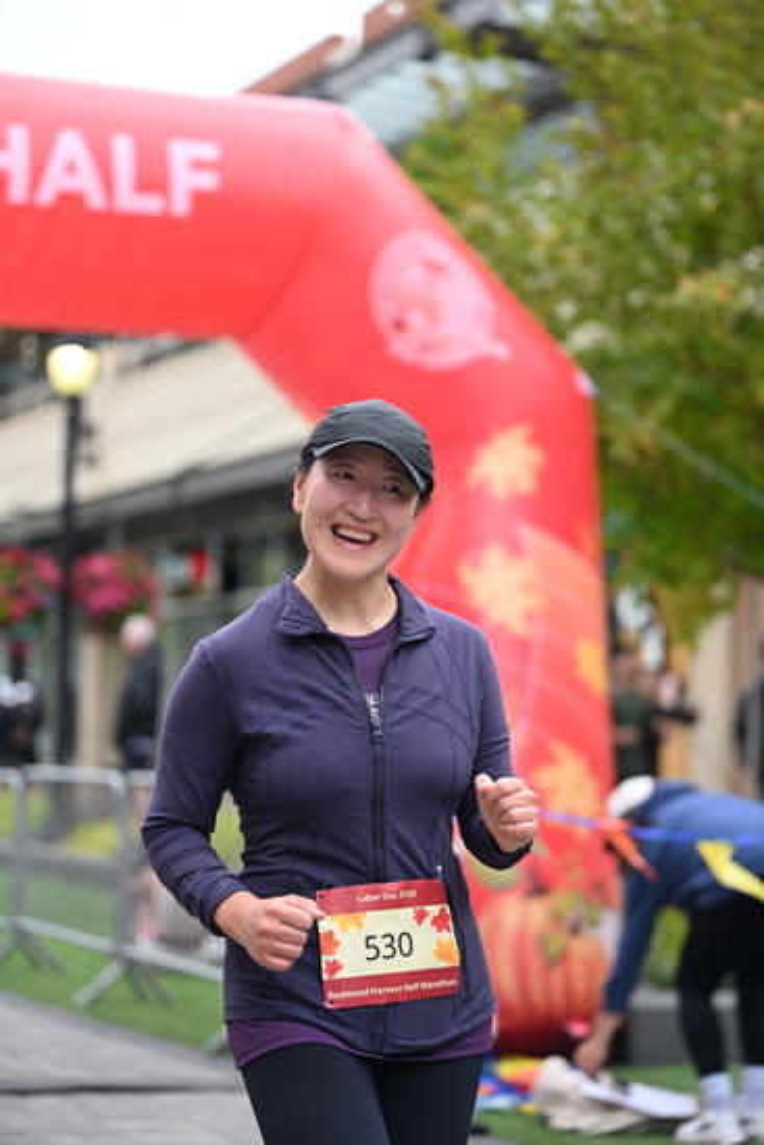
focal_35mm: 92
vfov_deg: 22.1
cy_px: 572
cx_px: 382
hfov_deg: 14.9
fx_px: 2927
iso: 640
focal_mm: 92
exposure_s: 1/1600
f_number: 2.8
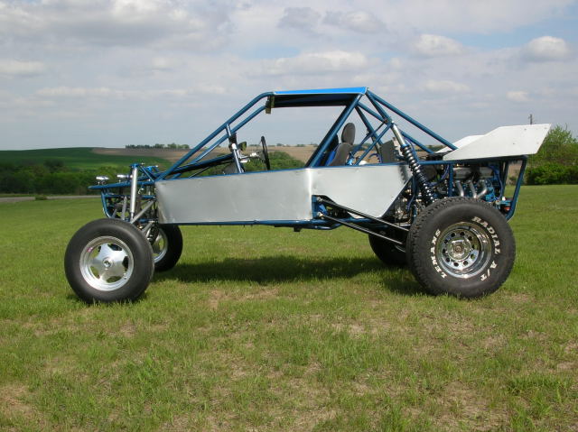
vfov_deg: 32.1
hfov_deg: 42.1
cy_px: 216
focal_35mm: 45
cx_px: 289
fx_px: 751
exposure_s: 1/294
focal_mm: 7.5
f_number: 6.2
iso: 50
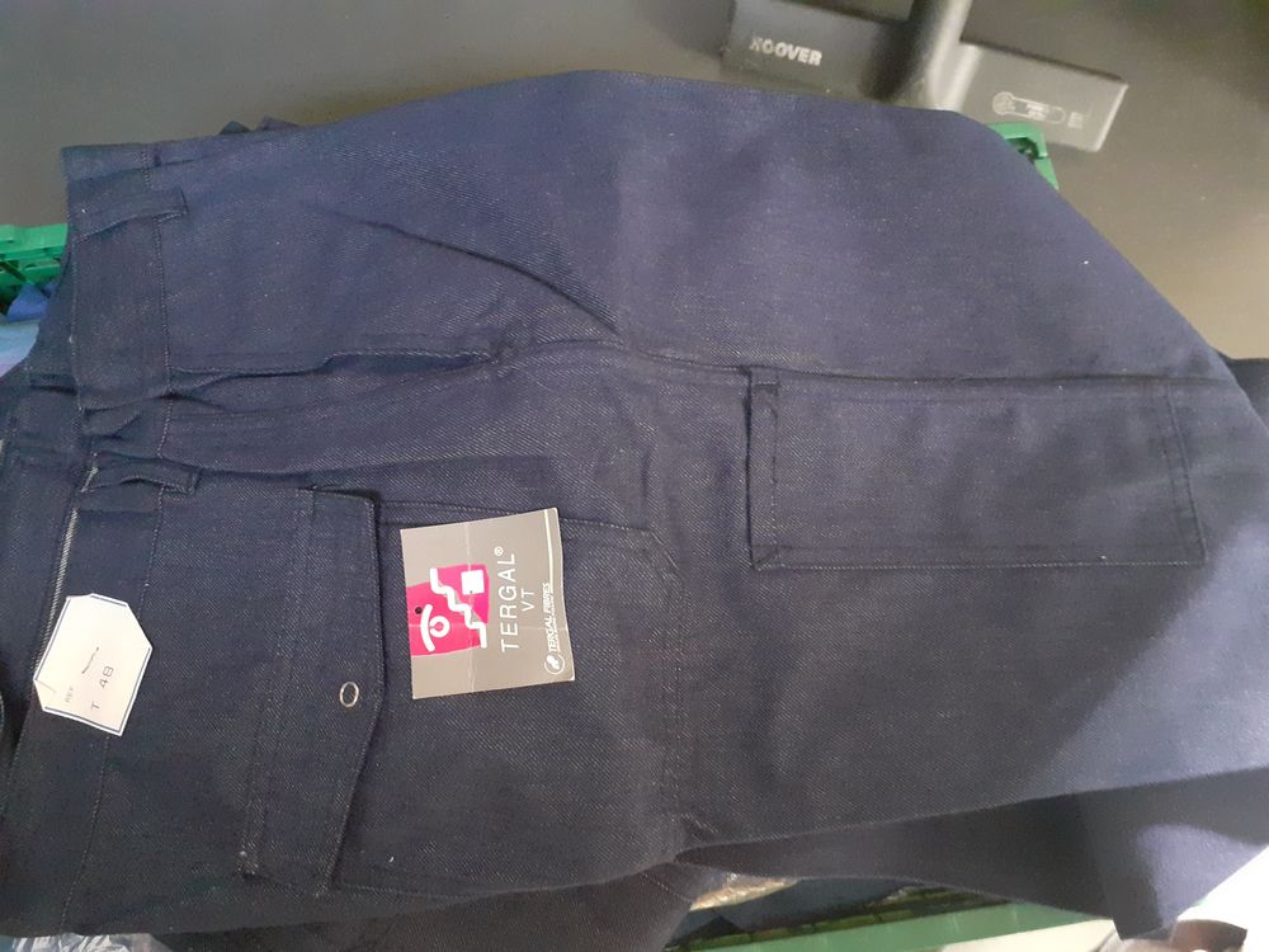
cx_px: 634
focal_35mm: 27
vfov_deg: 51.4
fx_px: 990
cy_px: 476
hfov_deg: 65.3
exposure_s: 1/17
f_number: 1.9
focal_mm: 3.6
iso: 800
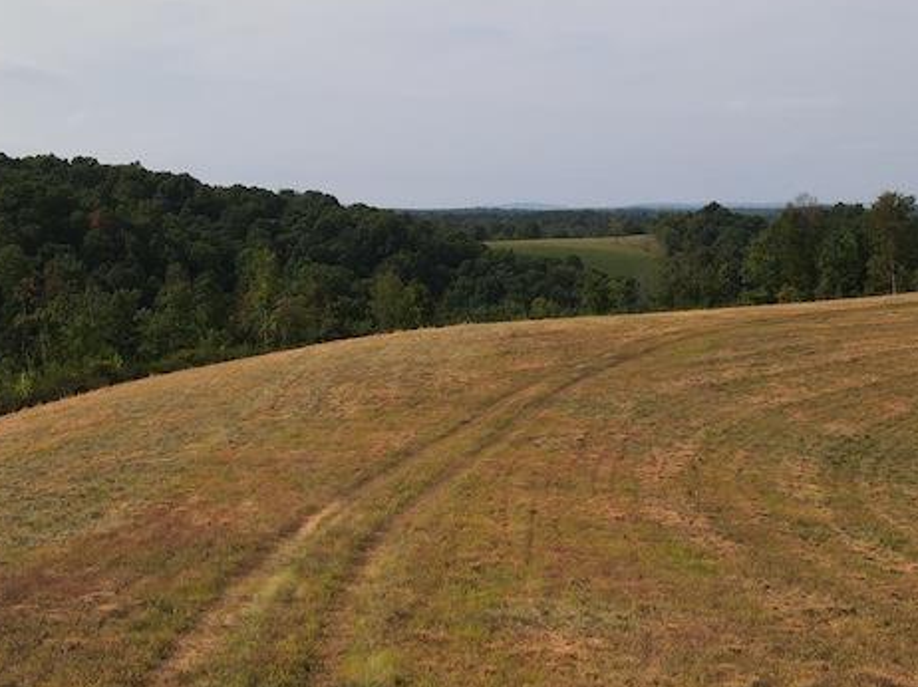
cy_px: 369
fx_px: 1378
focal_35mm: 52
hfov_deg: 36.8
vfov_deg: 28.0
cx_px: 457
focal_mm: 4.5
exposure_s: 1/60
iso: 100
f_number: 2.8
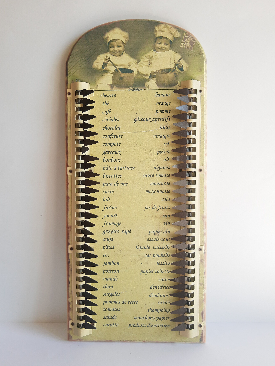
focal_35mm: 26
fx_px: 275
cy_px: 183
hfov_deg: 53.1
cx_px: 138
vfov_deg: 67.3
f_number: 1.8
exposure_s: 1/128
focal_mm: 3.95
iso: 40
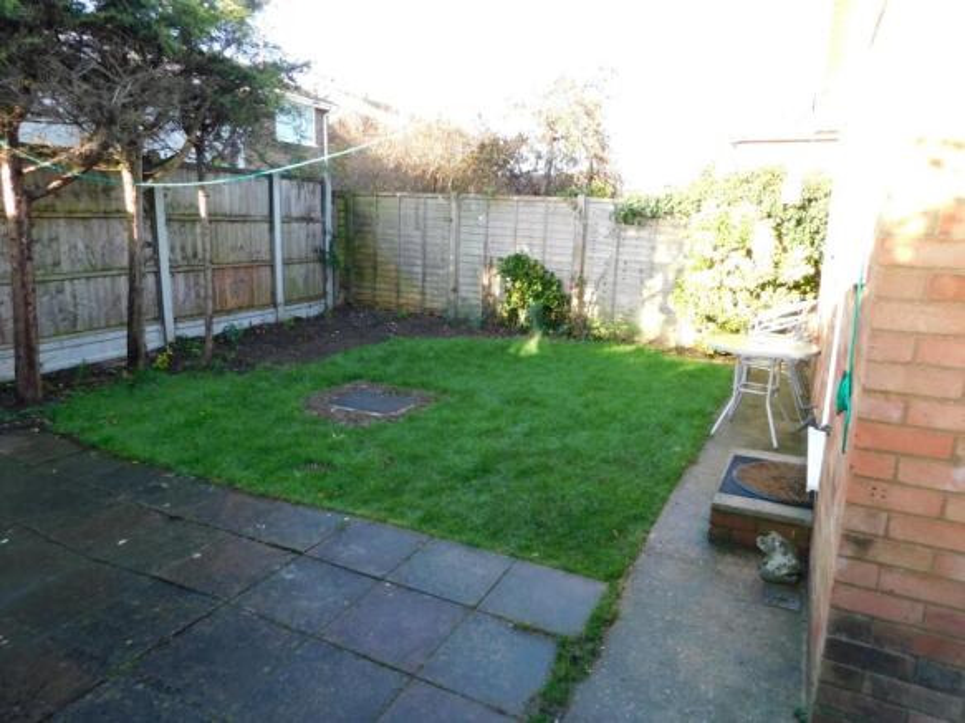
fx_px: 641
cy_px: 362
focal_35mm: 23
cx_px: 482
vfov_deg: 58.9
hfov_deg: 73.9
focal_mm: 4
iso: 125
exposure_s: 1/125
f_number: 3
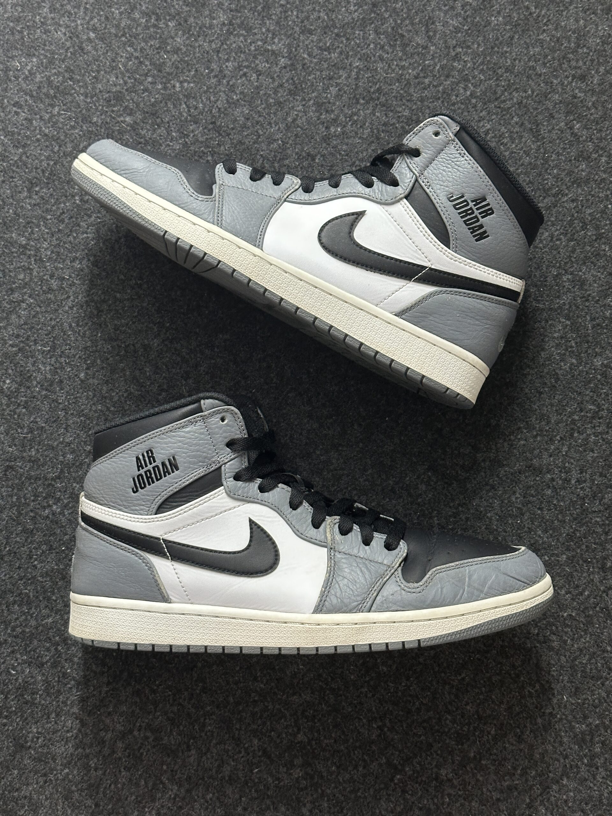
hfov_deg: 30.3
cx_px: 306
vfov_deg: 39.7
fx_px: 1131
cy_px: 408
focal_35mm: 48
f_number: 1.78
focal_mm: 6.86
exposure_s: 1/36
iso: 320
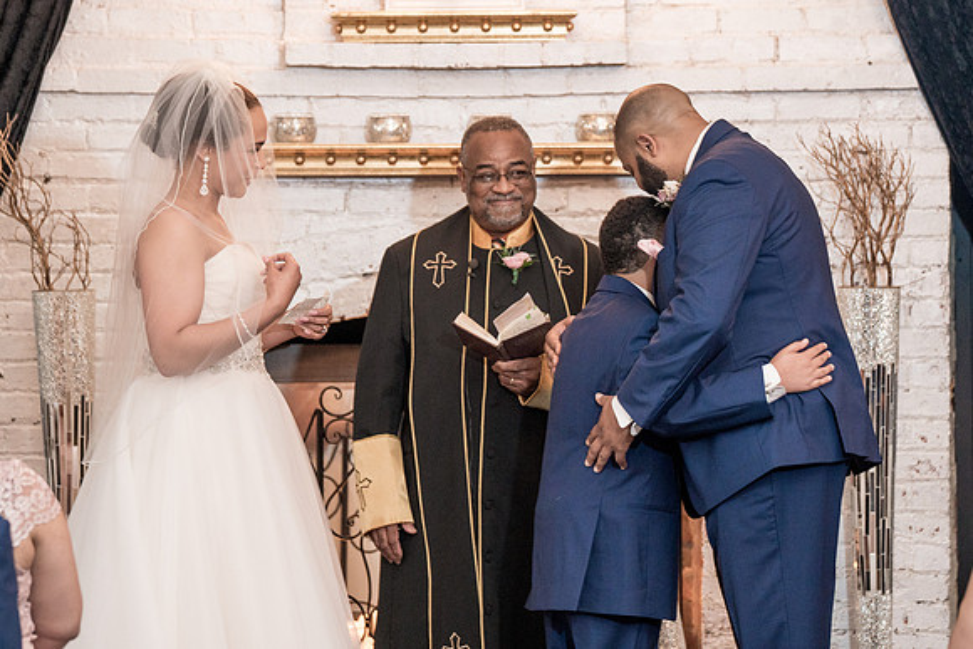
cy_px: 286
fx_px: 4326
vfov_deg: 8.6
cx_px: 480
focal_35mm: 160
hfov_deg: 12.8
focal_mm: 143
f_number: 4
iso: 2000
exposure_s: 1/100
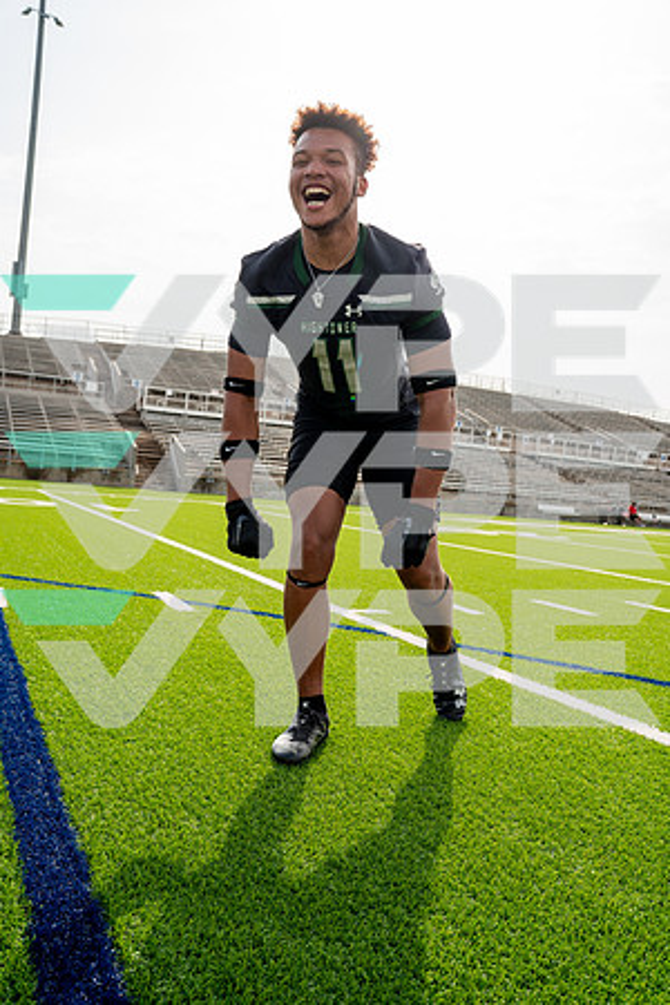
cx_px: 335
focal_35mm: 29
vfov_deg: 63.7
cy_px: 502
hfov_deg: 45.0
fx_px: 810
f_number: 5.6
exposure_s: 1/320
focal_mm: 29
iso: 100
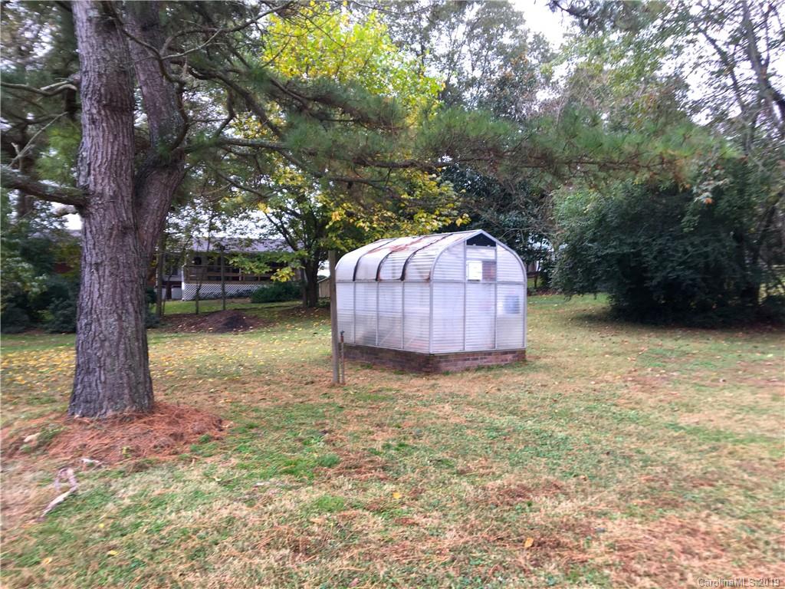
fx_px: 658
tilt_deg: +0.7
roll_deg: -0.7
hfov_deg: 61.7
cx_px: 392
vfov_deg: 48.2
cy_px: 294
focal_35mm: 29
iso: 25
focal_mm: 4.15
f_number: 2.2
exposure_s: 1/60
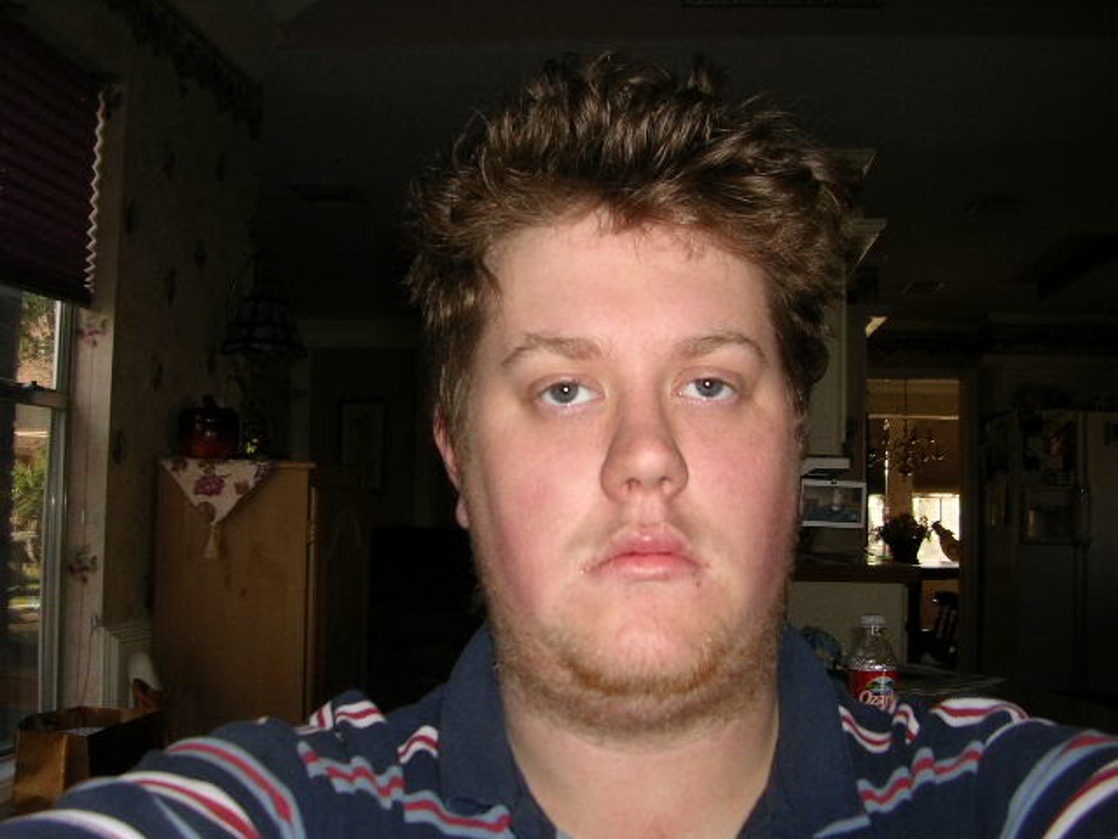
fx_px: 1227
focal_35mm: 38
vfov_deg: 37.7
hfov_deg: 49.0
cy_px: 420
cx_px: 559
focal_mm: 5.8
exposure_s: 1/60.1
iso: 50
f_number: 2.8
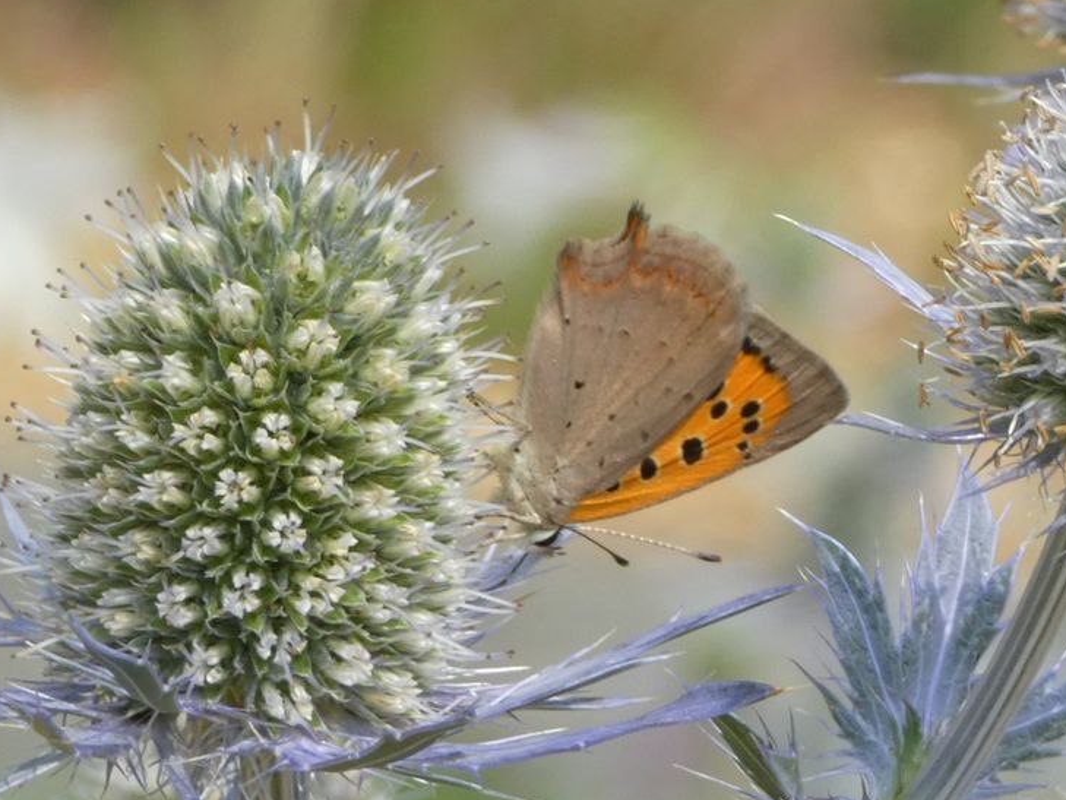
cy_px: 430
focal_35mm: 192
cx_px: 562
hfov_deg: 10.3
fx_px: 5914
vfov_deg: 7.7
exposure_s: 1/100
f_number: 5.4
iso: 80
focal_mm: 29.5
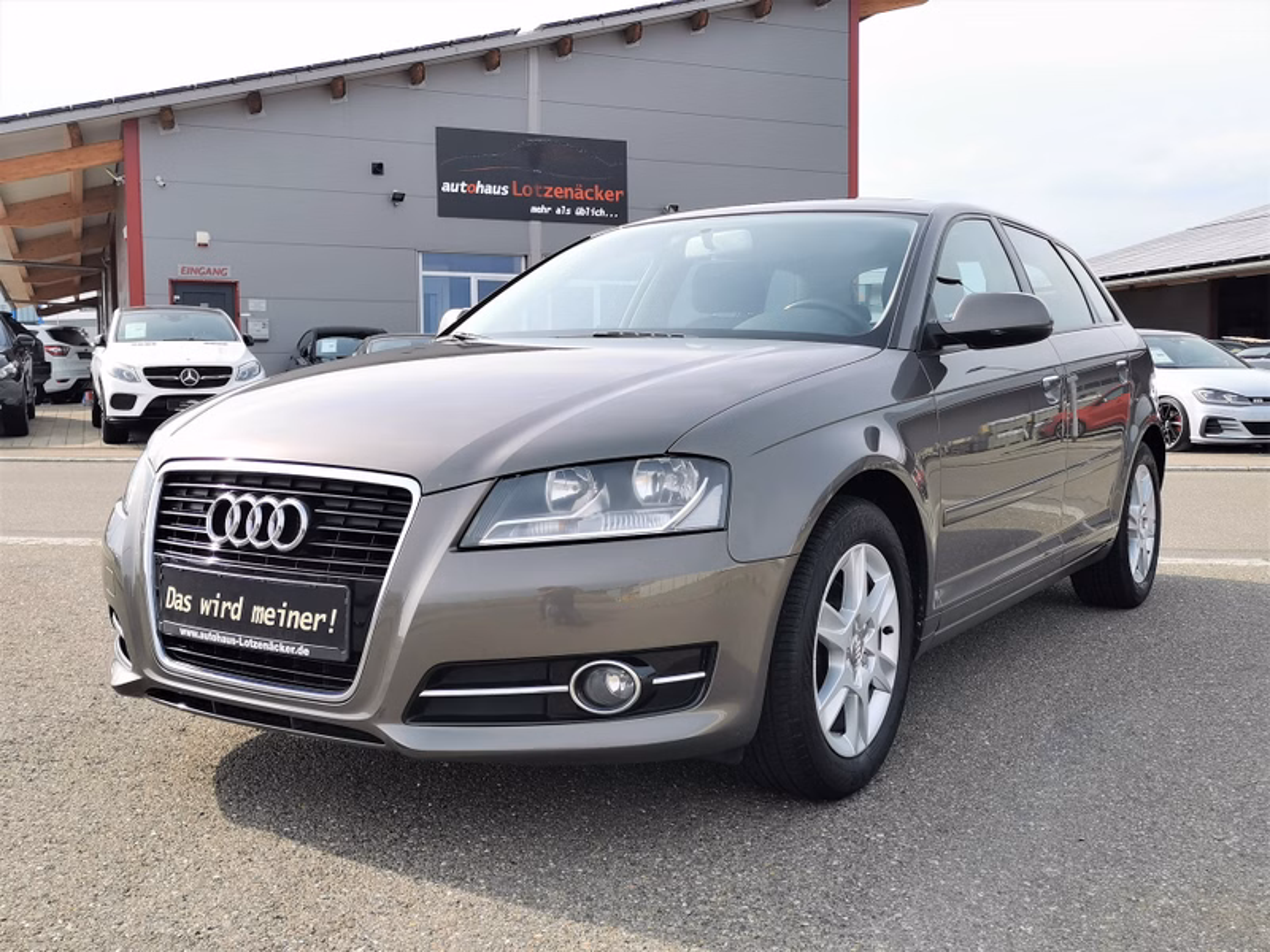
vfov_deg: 39.7
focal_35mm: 36
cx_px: 635
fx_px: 1321
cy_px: 476
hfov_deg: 51.4
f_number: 1.8
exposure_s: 1/1773
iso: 50
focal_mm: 5.58
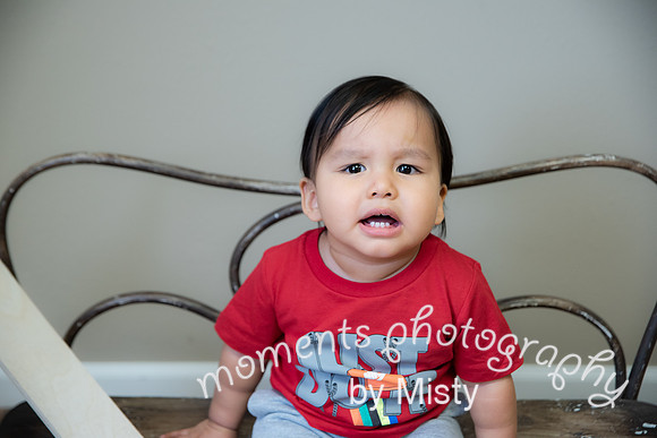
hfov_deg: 31.0
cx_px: 328
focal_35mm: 65
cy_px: 219
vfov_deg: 20.9
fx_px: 1186
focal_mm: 65
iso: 800
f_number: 3.2
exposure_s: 1/125
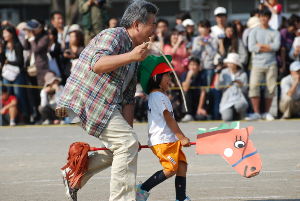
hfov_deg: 8.1
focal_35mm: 255
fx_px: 2128
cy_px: 100
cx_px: 150
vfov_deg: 5.4
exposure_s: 1/1000
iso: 200
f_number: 5
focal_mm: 170
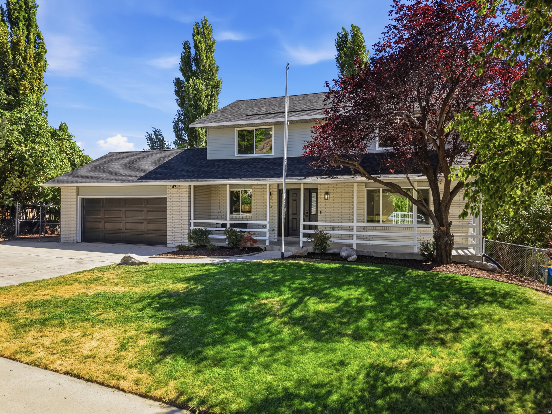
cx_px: 276
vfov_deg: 56.8
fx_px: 383
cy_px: 207
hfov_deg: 71.6
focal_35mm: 24
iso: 200
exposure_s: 1/80
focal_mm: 8.7
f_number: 1.8
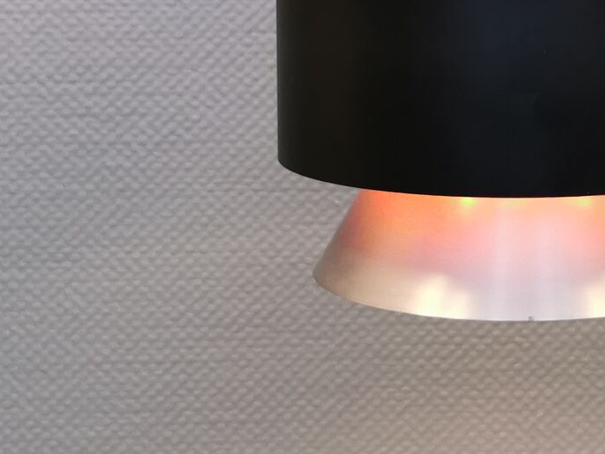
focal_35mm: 78
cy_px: 45
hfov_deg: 24.4
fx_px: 1363
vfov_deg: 18.6
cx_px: 520
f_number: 1.6
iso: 160
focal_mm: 5.56
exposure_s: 1/60
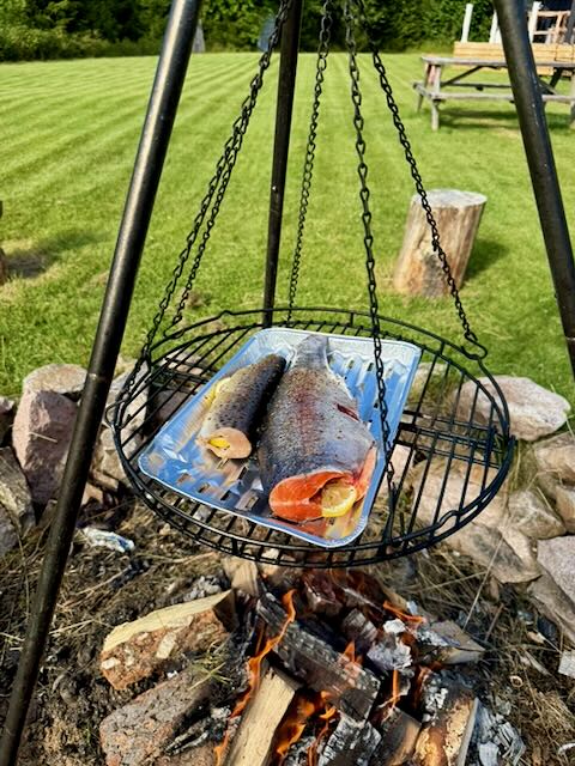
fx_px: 532
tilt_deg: -30.2
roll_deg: -2.5
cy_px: 383
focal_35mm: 24
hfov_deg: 56.8
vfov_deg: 71.6
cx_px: 288
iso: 80
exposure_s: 1/1385
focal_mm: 6.76
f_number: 1.78
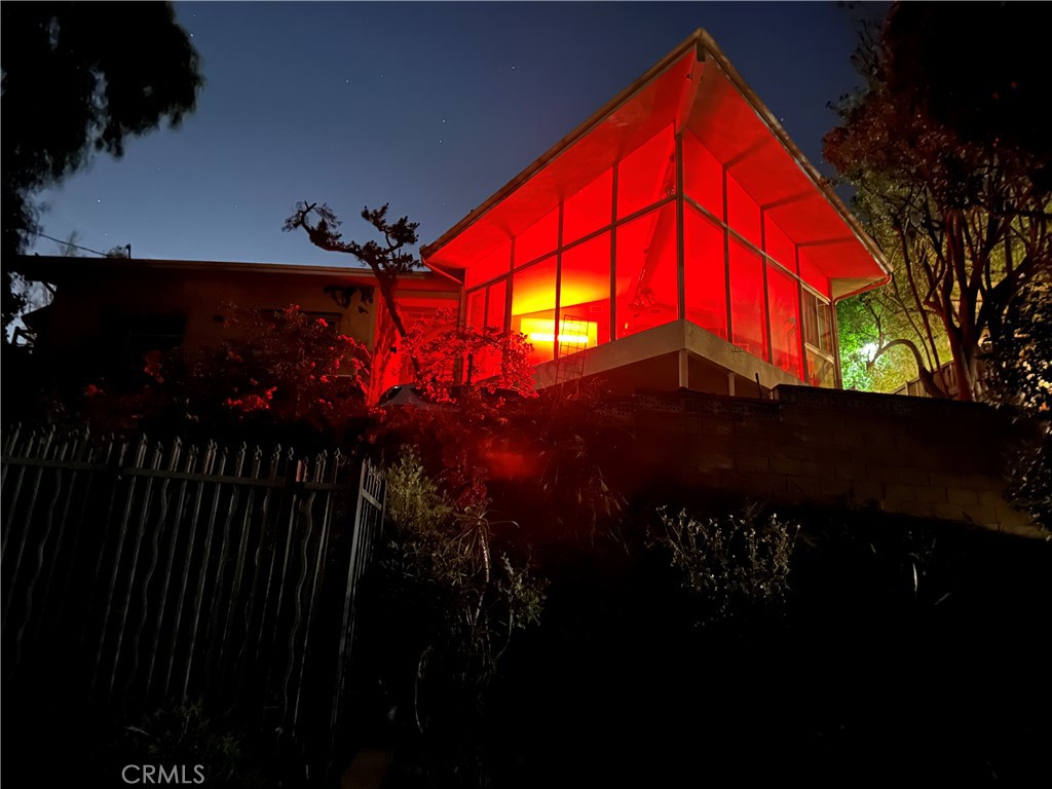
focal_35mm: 24
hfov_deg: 71.6
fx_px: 729
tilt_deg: +17.5
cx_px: 526
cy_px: 394
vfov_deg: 56.8
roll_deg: -1.9
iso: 4000
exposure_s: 1/2
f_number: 1.78
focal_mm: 6.86
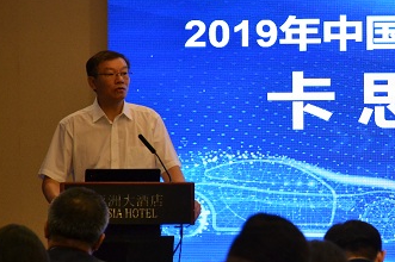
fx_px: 3134
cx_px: 284
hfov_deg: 7.2
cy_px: 127
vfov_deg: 4.8
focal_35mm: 286
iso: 1600
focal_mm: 105
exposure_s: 1/125
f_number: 5.6
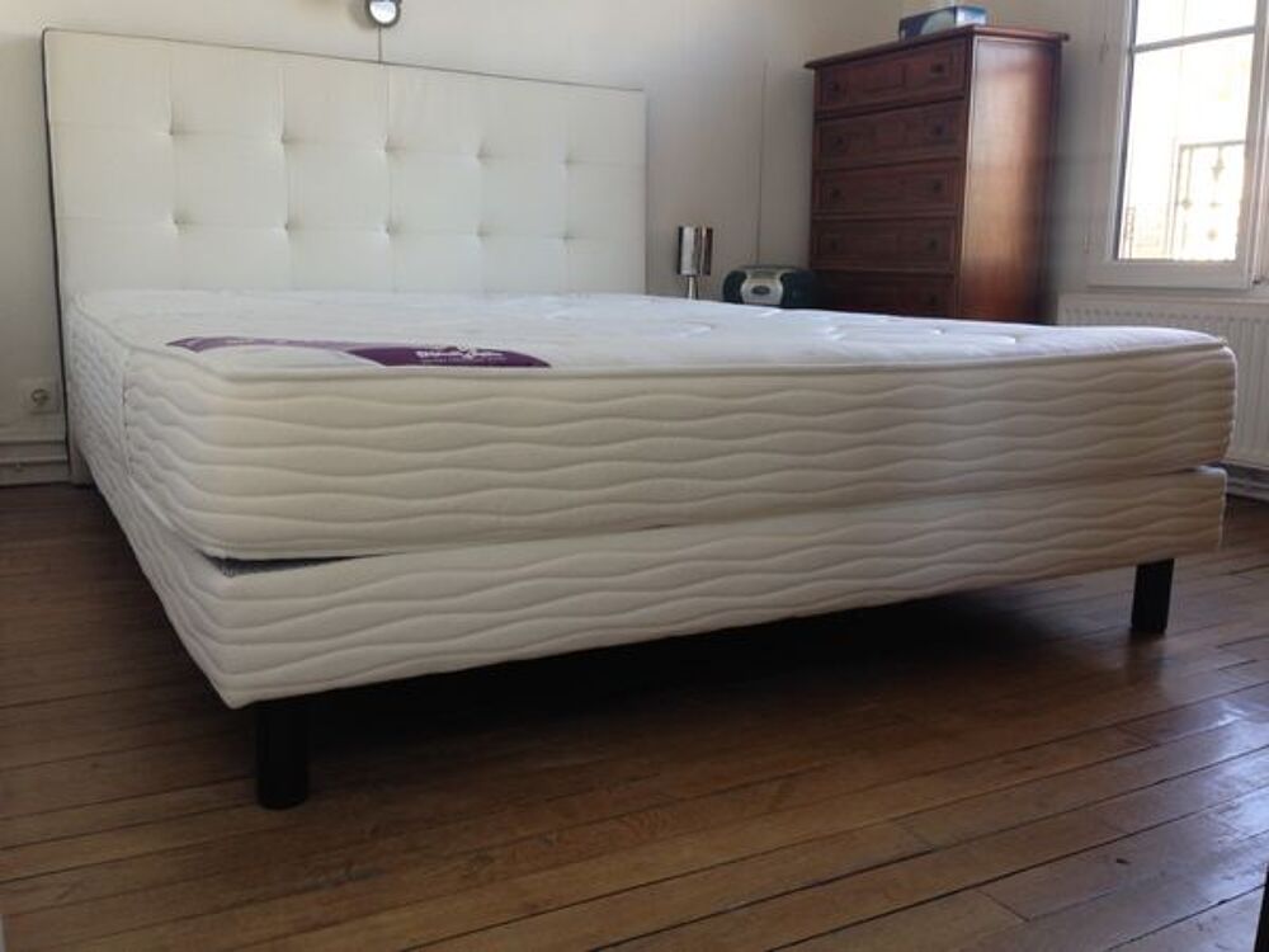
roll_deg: +0.1
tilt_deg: -8.6
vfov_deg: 42.9
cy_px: 476
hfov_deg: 55.4
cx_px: 634
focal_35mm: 33
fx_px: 1210
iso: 64
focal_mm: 4.12
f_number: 2.4
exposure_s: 1/40
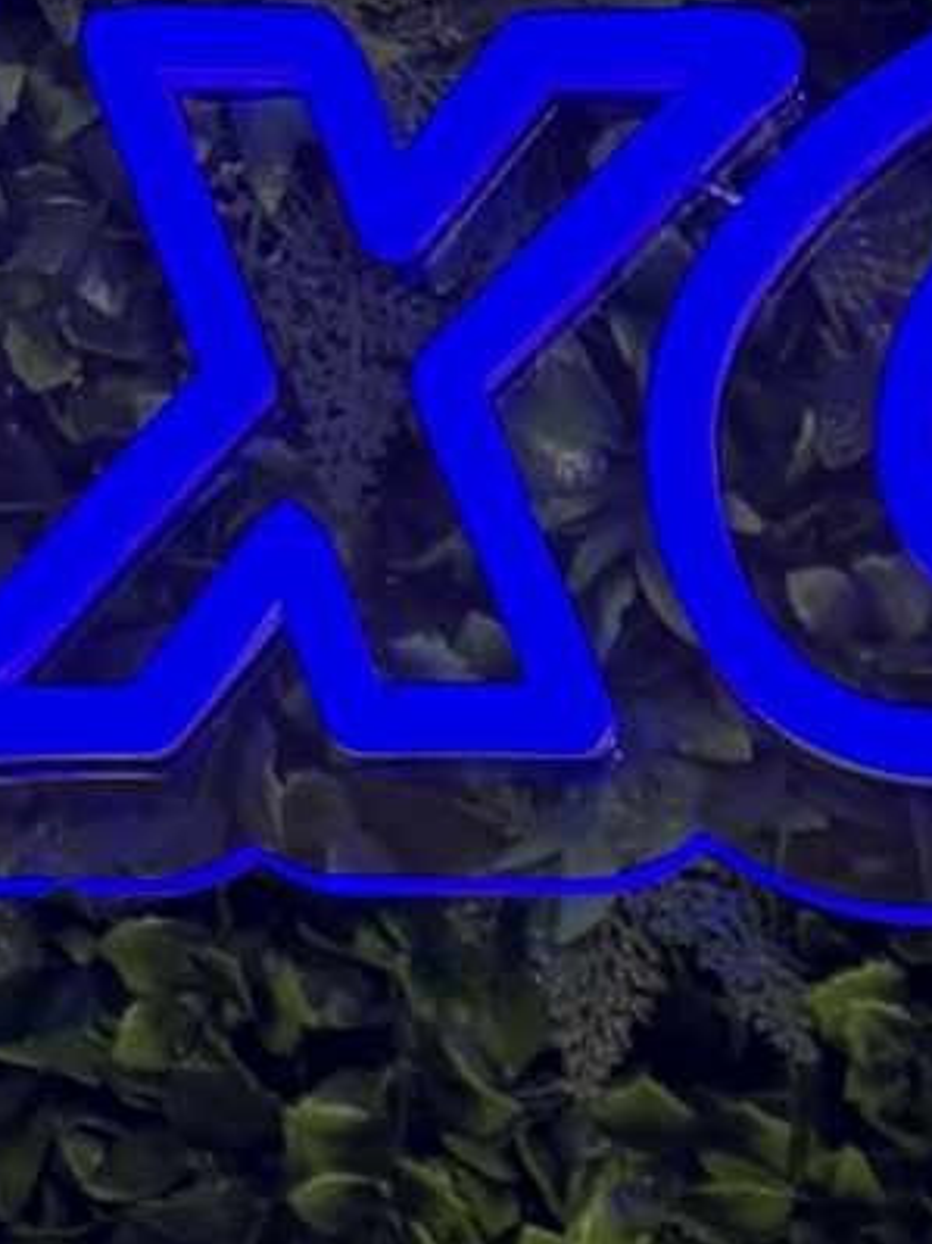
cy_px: 2893
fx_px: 5531
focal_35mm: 154
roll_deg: -0.8
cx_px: 1808
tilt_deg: -3.0
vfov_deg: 11.0
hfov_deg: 9.1
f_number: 1.78
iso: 160
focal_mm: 6.76
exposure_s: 1/85
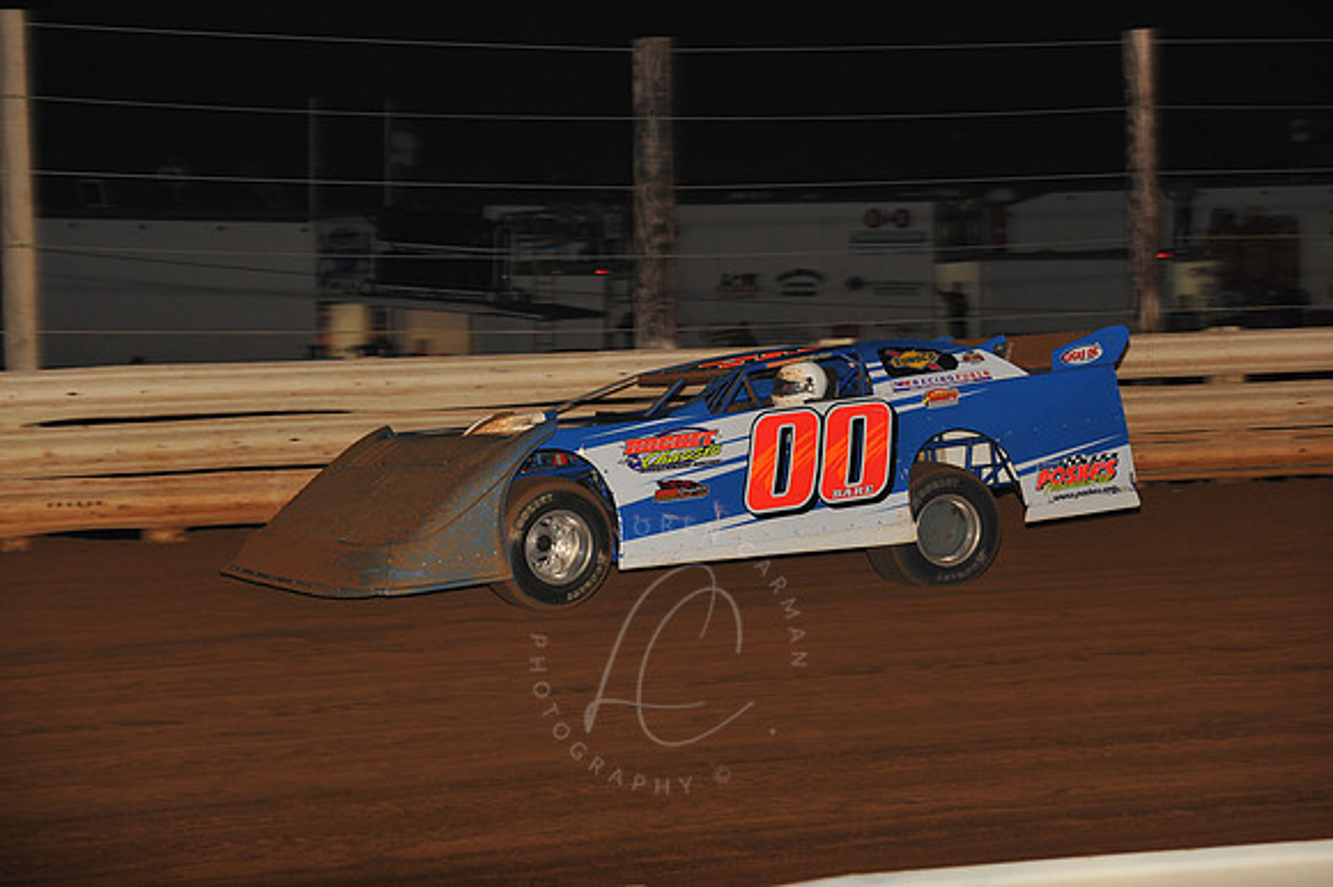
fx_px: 4996
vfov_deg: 10.1
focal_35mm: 135
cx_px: 666
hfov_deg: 15.2
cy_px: 444
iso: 1000
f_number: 7.1
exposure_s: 1/320
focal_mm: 135
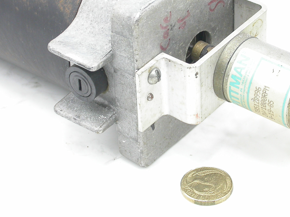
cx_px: 163
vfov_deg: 8.5
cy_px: 65
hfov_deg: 11.4
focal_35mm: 174
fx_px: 1458
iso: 100
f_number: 4.1
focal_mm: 22.6
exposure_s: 1/25
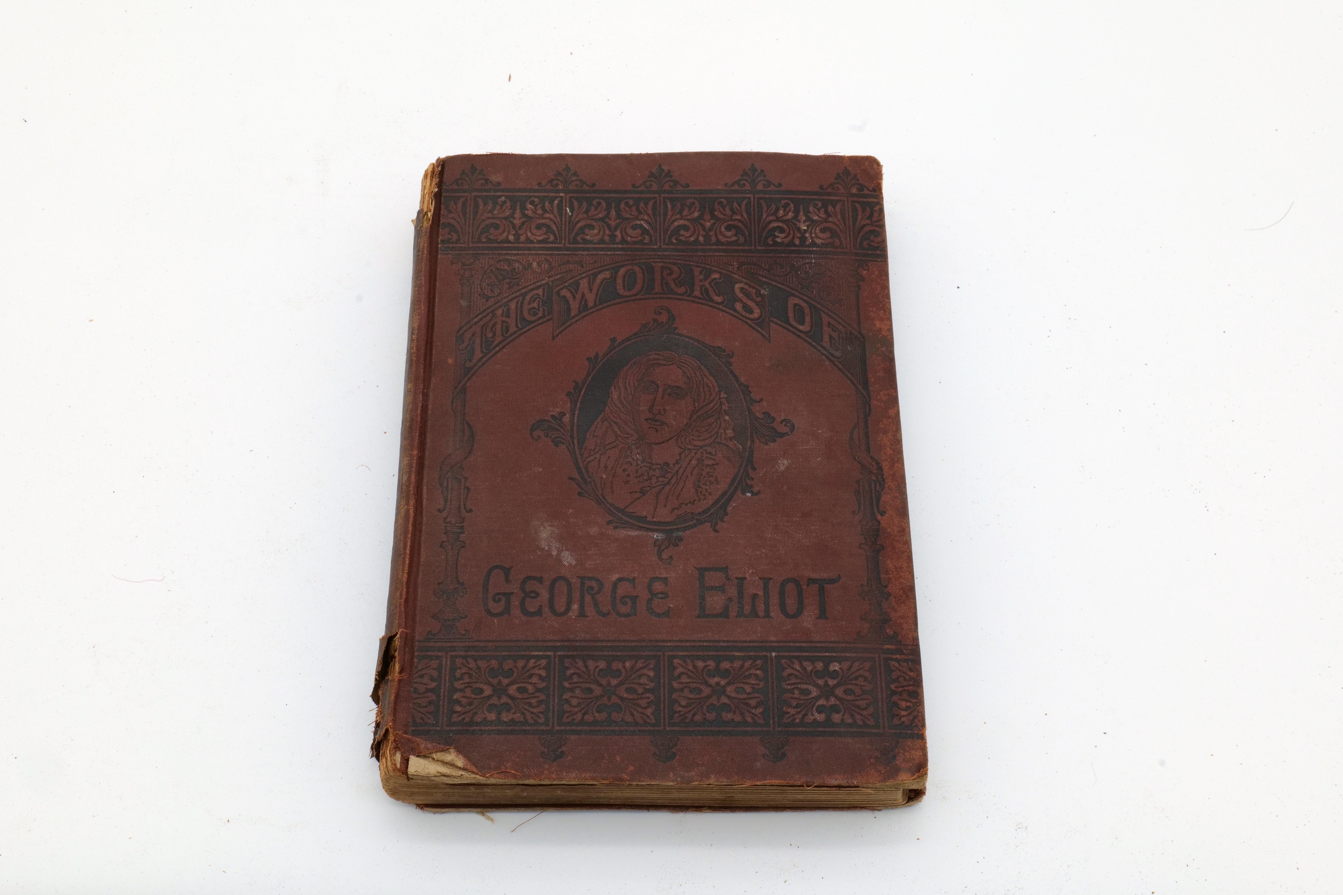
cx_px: 672
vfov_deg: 27.0
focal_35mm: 50
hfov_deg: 39.6
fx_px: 1865
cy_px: 448
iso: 2000
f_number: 22
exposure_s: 1/80
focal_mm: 50
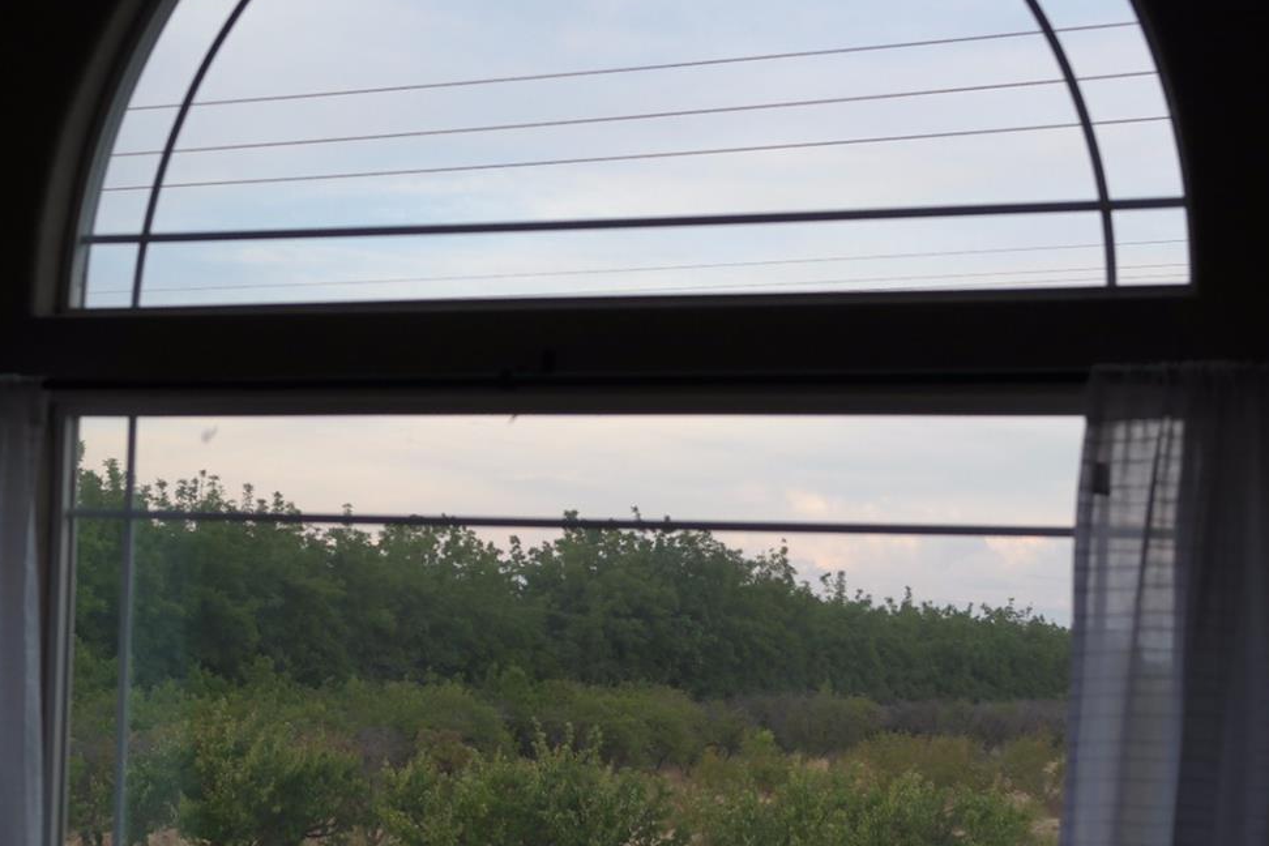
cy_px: 642
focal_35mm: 71
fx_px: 2503
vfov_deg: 19.0
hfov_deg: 28.4
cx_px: 679
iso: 200
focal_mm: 30
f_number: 4.5
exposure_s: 1/100
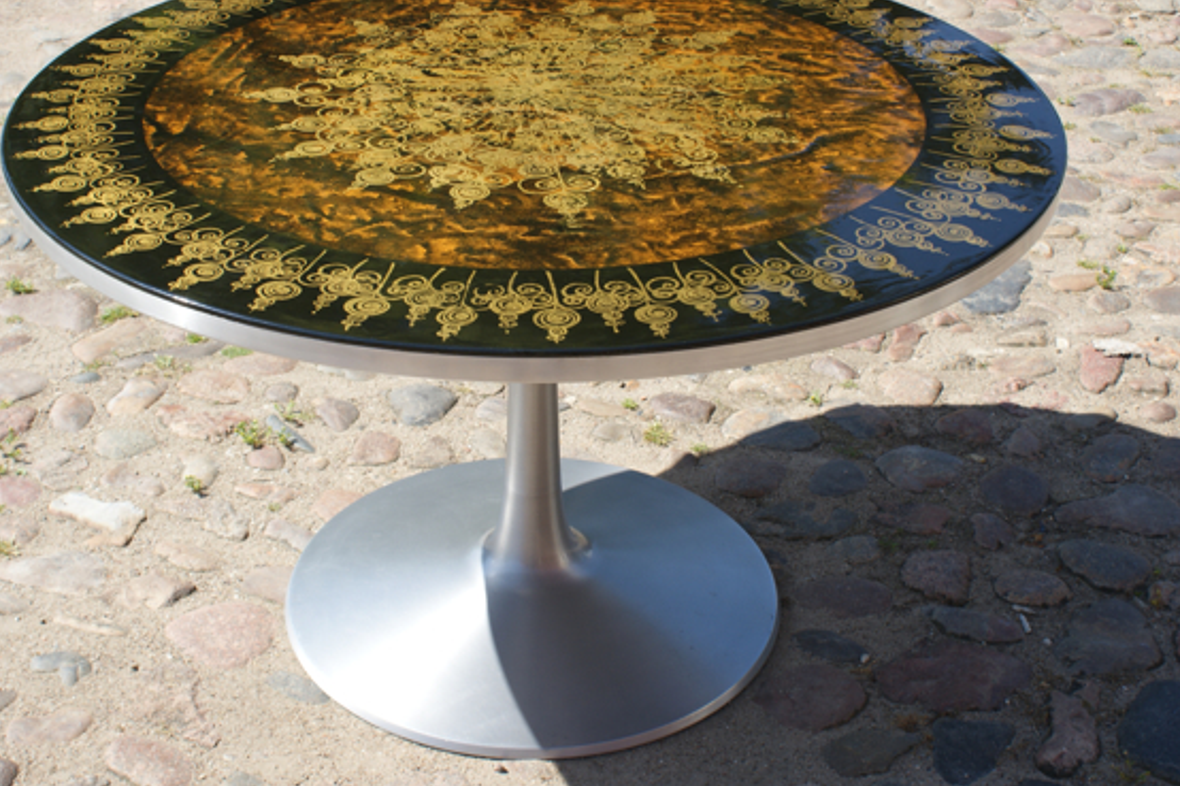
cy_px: 354
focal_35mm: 52
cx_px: 554
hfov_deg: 38.2
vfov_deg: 26.0
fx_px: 1704
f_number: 8
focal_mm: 30
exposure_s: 1/125
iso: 100
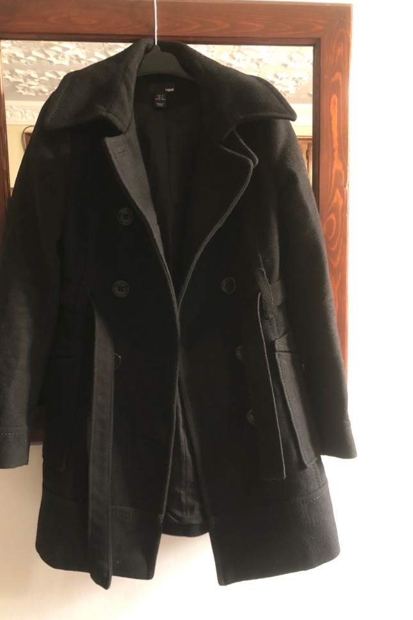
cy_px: 317
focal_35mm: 30
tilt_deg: -4.6
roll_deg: +1.5
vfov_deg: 61.9
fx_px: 516
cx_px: 189
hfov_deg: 43.6
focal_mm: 4
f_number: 1.8
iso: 100
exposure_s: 1/4
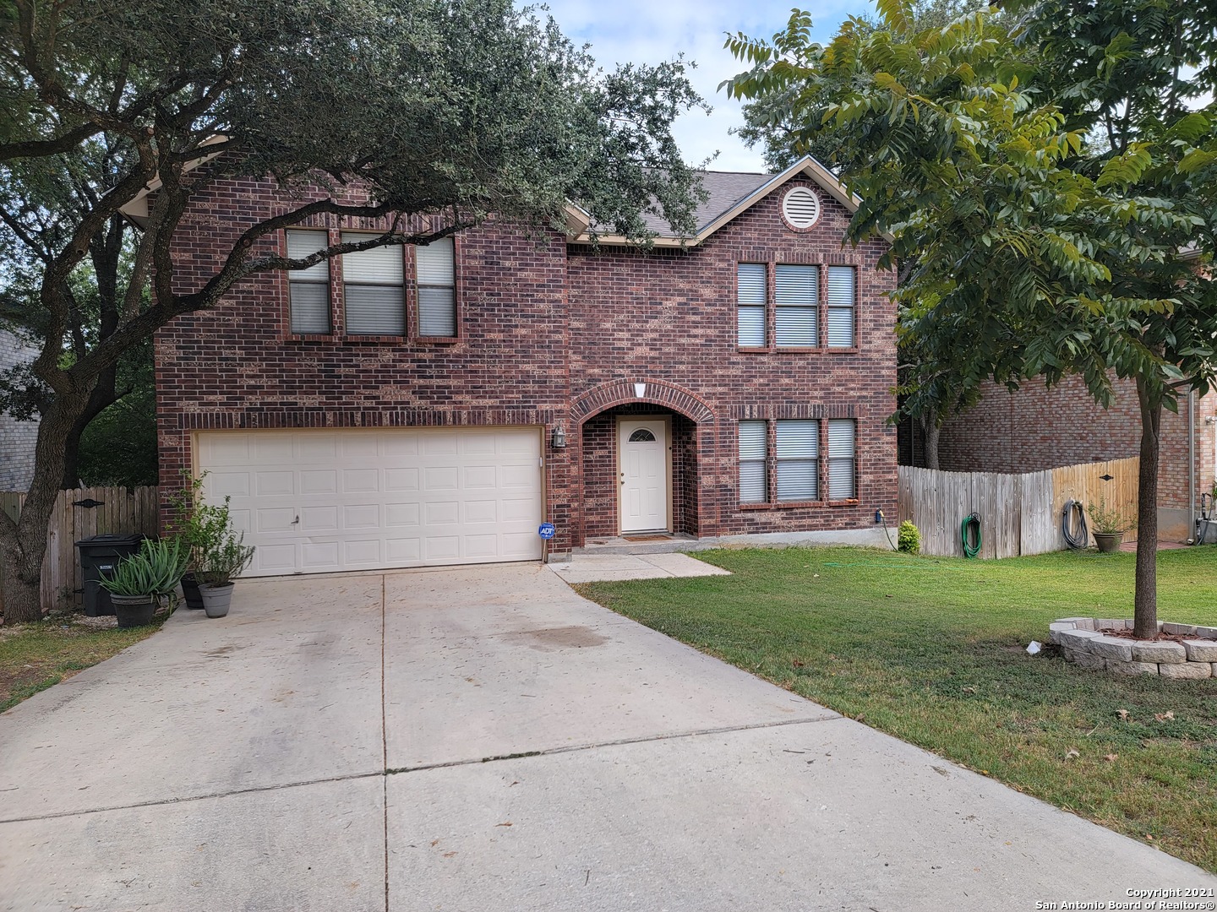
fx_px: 844
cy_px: 456
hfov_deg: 71.6
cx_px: 608
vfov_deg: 56.8
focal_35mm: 24
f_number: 1.8
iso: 16
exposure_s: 1/276
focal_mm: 6.7
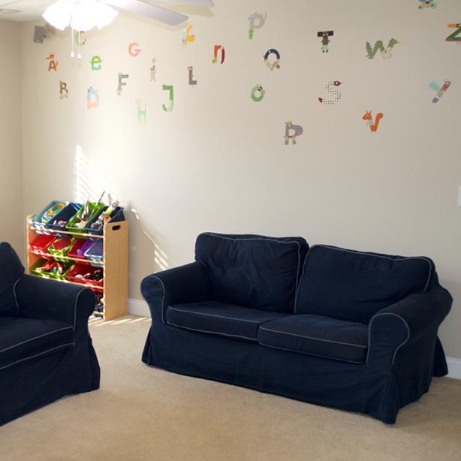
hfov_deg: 33.2
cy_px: 227
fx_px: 768
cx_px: 161
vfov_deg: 33.4
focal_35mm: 51
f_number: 4
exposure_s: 1/100
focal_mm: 24
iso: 400
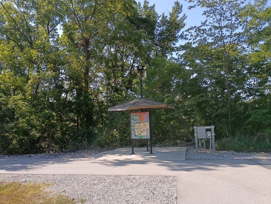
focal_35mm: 29
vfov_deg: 48.2
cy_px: 102
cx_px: 136
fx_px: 227
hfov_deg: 61.7
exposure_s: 1/598
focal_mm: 4.27
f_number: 1.8
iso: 100
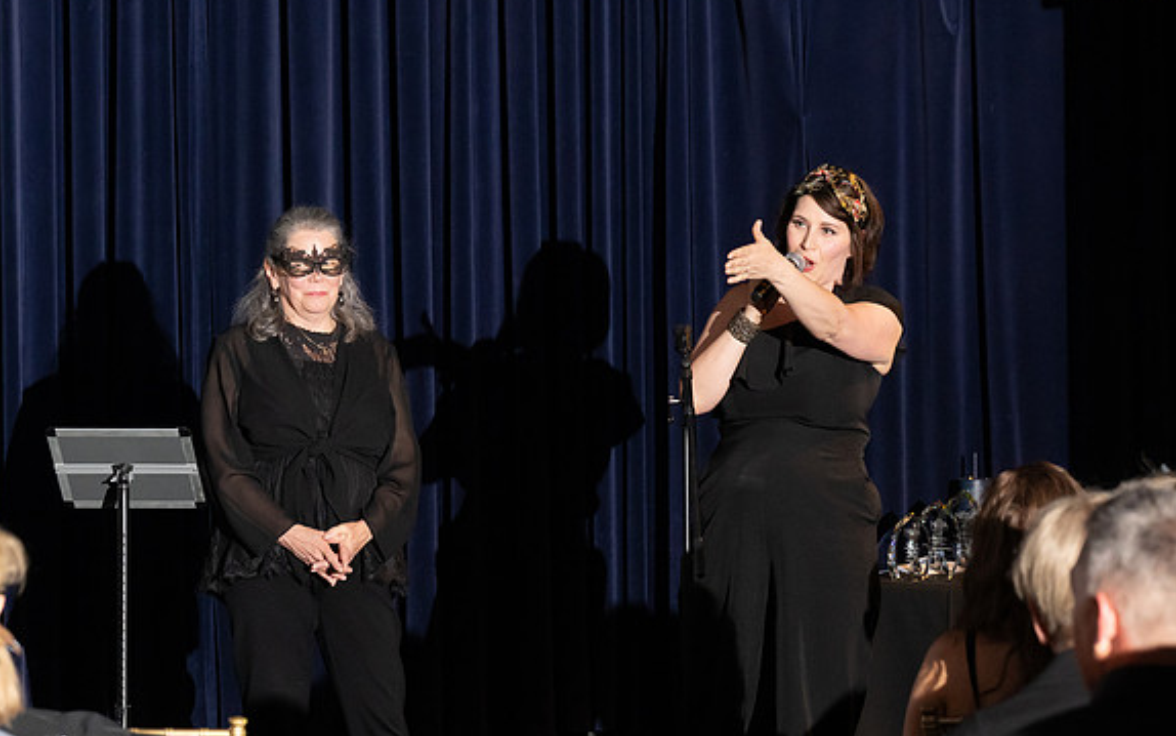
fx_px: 4552
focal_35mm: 142
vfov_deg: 9.2
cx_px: 590
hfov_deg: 14.7
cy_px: 365
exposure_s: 1/200
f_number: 4.5
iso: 2500
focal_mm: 92
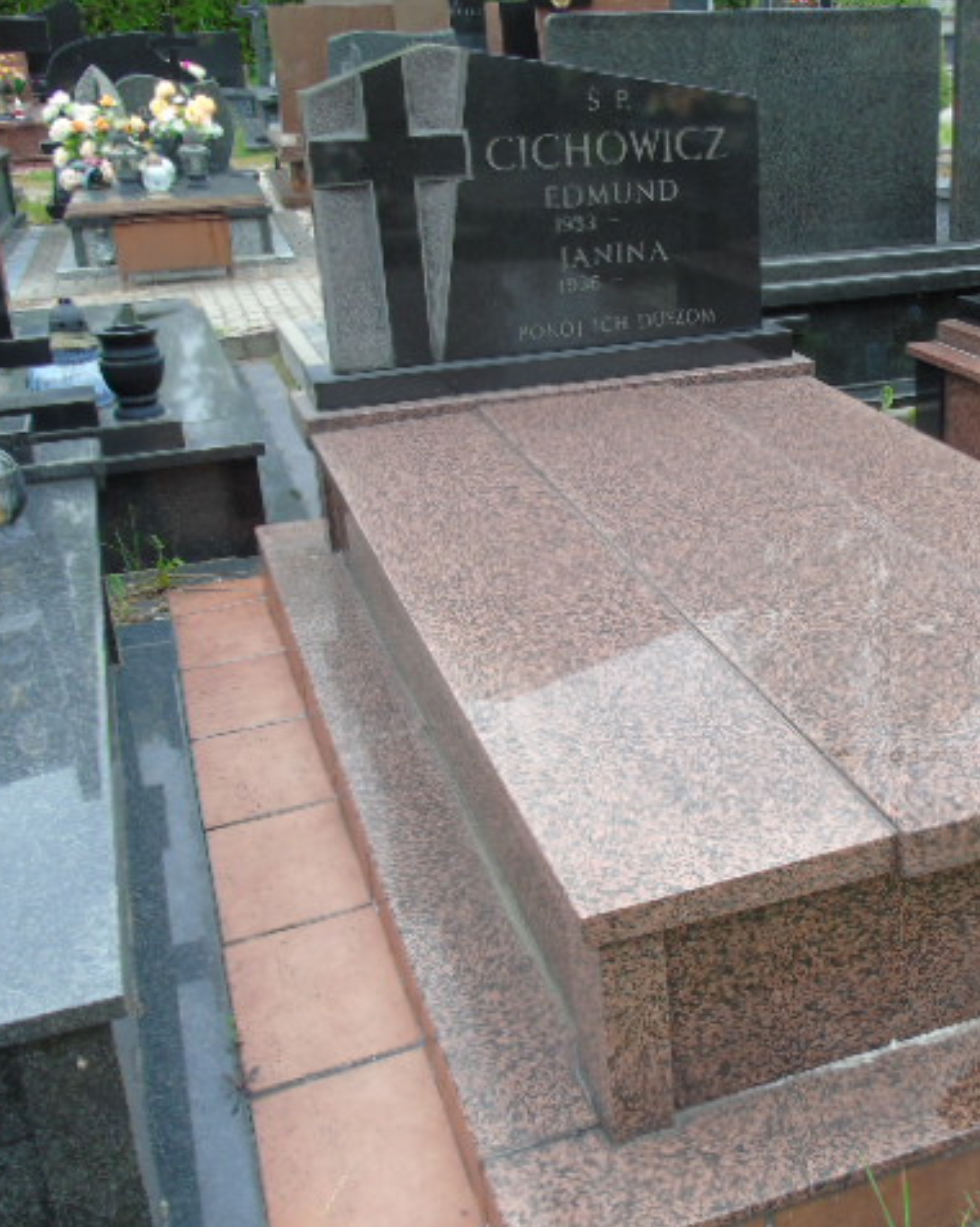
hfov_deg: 37.7
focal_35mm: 38
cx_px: 787
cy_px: 615
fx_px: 1379
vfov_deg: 48.0
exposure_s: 1/125
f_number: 3.6
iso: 80
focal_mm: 5.2
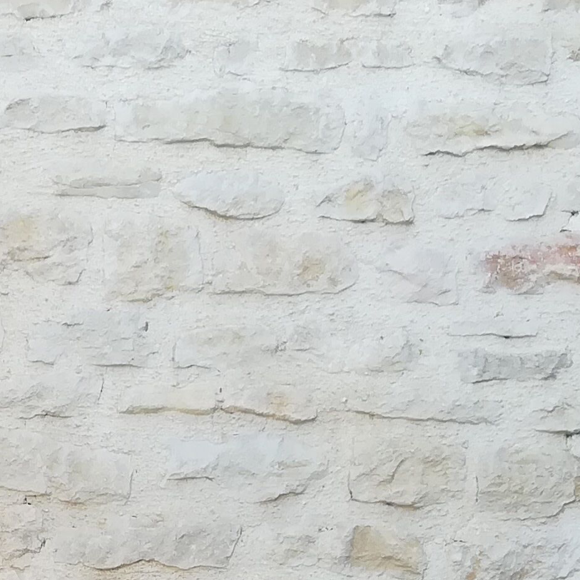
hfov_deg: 16.4
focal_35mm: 98
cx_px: -243
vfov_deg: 16.2
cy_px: 876
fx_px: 1858
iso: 50
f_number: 2.2
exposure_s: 1/115
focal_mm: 3.83
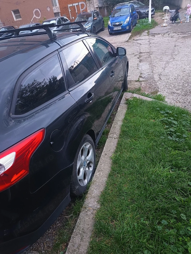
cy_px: 127
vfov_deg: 73.8
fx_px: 169
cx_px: 96
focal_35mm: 23
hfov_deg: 59.0
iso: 1250
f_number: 1.69
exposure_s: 1/33.4
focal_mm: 6.06
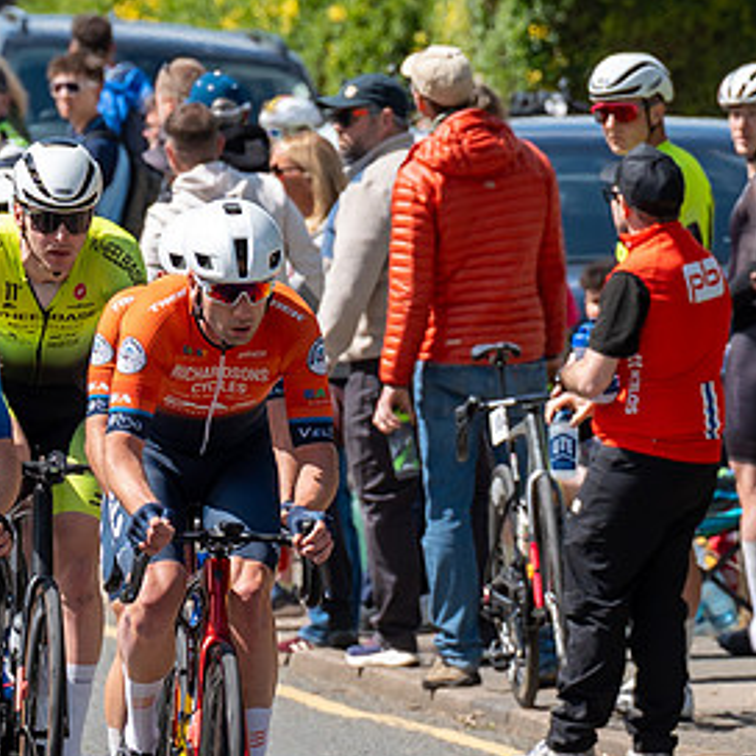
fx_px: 20434
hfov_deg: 2.1
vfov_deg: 2.1
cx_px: 127
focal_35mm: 827
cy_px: 563
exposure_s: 1/1000
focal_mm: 200
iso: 250
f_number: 5.6
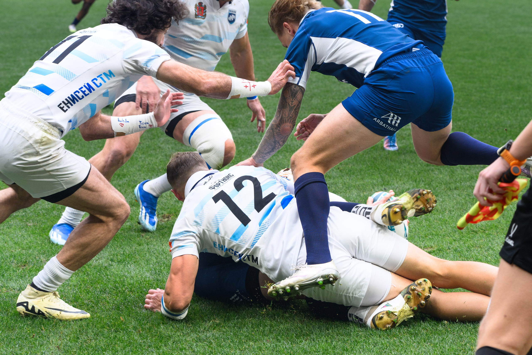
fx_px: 1711
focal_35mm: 116
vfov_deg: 11.8
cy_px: 192
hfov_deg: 17.7
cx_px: 308
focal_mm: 100
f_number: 7.1
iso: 1600
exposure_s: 1/640
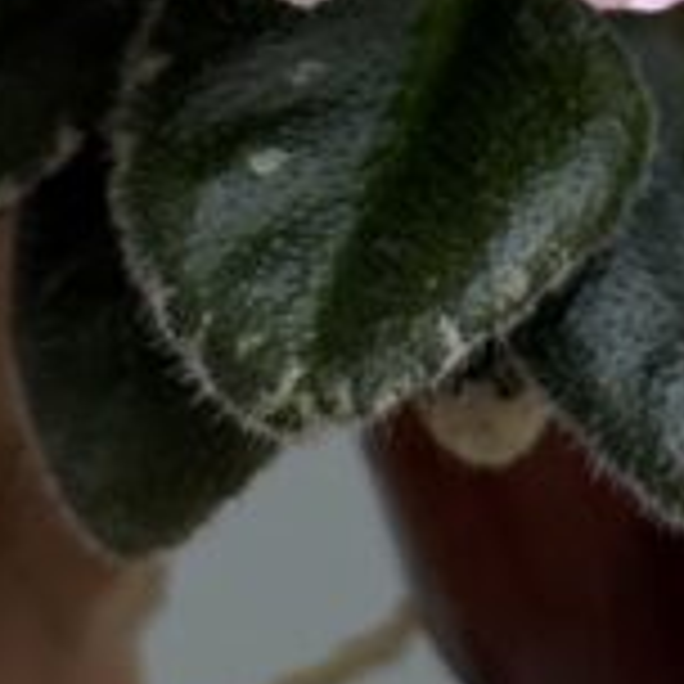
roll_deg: +5.1
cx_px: 760
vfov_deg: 5.6
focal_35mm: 310
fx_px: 6930
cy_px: -558
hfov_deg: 5.6
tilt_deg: -33.3
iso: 50
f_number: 1.6
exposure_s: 1/109
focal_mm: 5.96
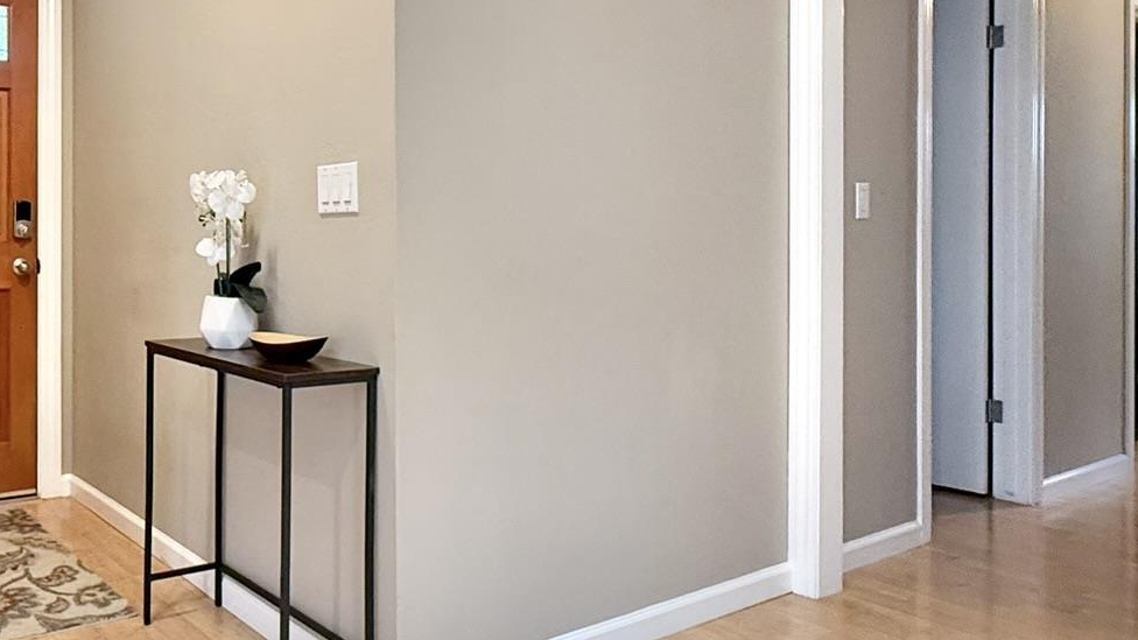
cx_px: 304
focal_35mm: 32
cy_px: 231
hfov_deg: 58.3
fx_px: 966
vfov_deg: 36.4
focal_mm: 2.22
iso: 320
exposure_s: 1/60
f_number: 2.2
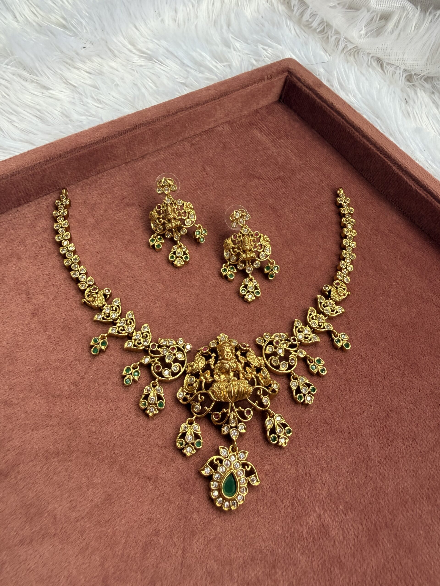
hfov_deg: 56.8
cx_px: 220
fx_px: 407
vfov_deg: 71.6
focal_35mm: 24
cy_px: 293
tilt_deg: -58.0
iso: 200
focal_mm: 2.22
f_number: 2.2
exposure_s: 1/121
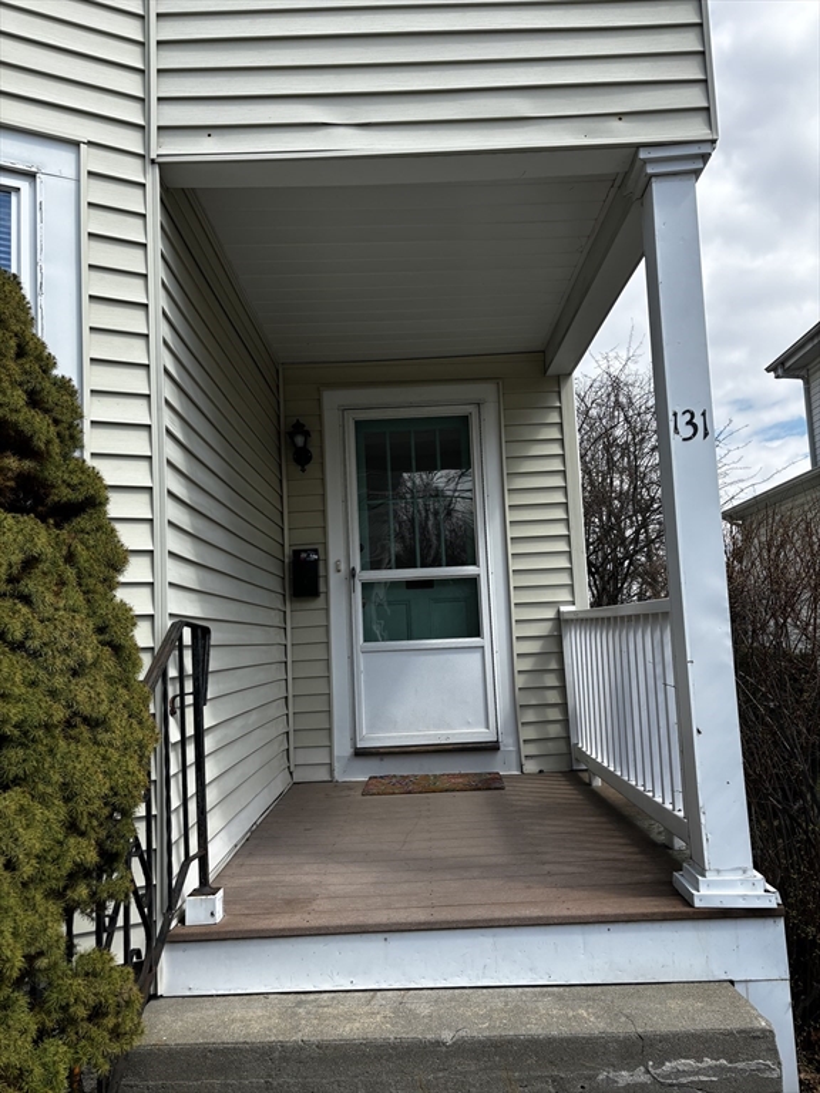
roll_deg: +3.3
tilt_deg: +4.2
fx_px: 821
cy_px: 546
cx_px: 410
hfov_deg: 53.1
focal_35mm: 26
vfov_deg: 67.3
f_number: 1.6
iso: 50
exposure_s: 1/1751
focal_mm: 5.96
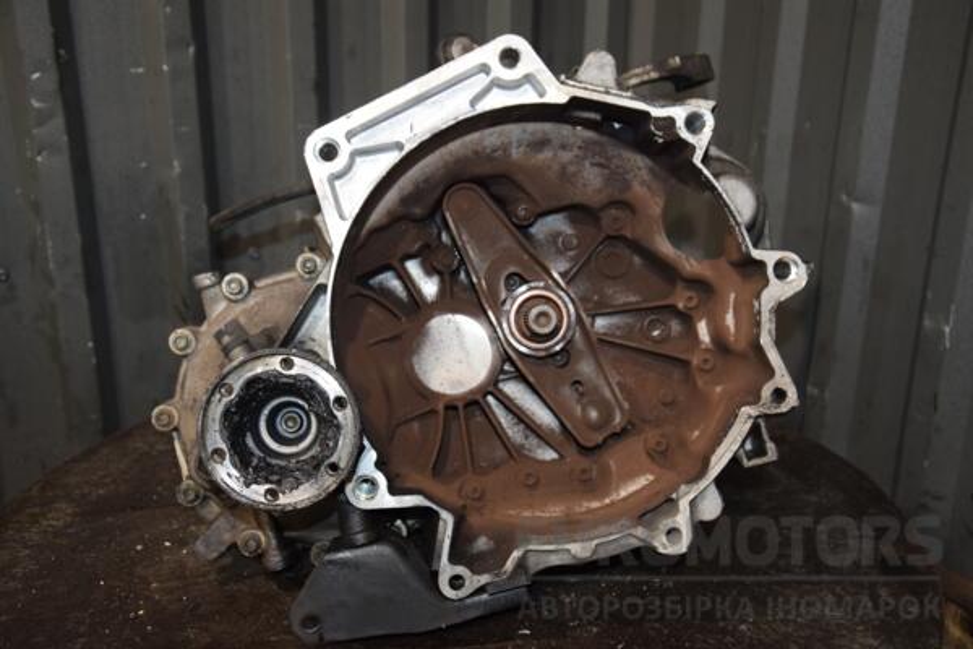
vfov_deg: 34.2
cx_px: 486
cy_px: 324
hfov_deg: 49.6
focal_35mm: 39
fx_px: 1054
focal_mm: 26
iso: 800
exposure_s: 1/60
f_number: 5
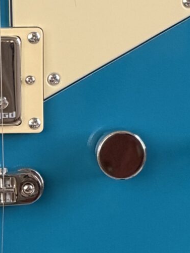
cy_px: 32
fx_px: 3738
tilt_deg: -9.0
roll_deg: -0.2
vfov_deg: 3.9
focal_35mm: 511
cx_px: -60
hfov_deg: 2.9
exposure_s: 1/121
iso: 160
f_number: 2.8
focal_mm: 16.89
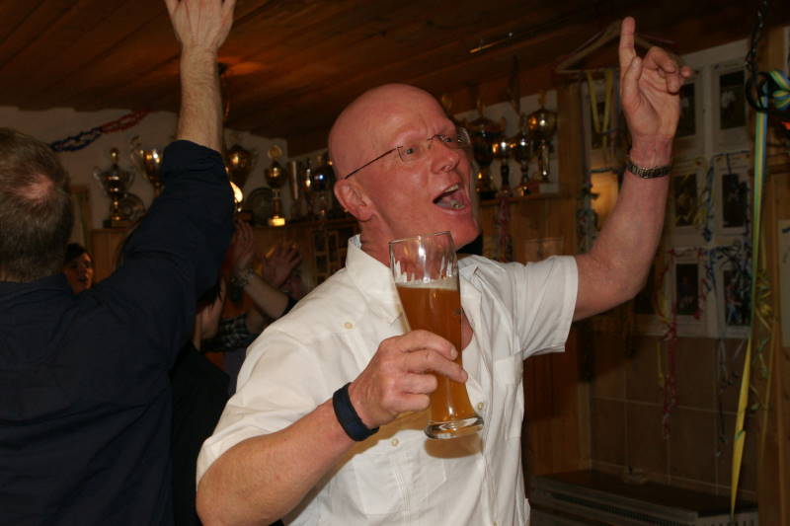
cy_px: 263
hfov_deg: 43.6
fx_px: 987
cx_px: 395
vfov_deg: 29.9
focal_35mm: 45
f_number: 5.6
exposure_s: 1/60
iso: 800
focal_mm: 30
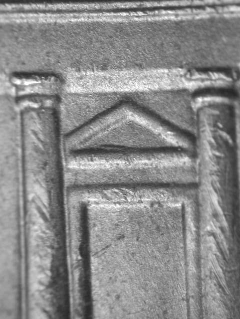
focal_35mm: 137
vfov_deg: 14.4
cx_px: 120
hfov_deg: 10.8
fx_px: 1266
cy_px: 160
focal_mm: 28.4
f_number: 4.7
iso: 100
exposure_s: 1/15.9
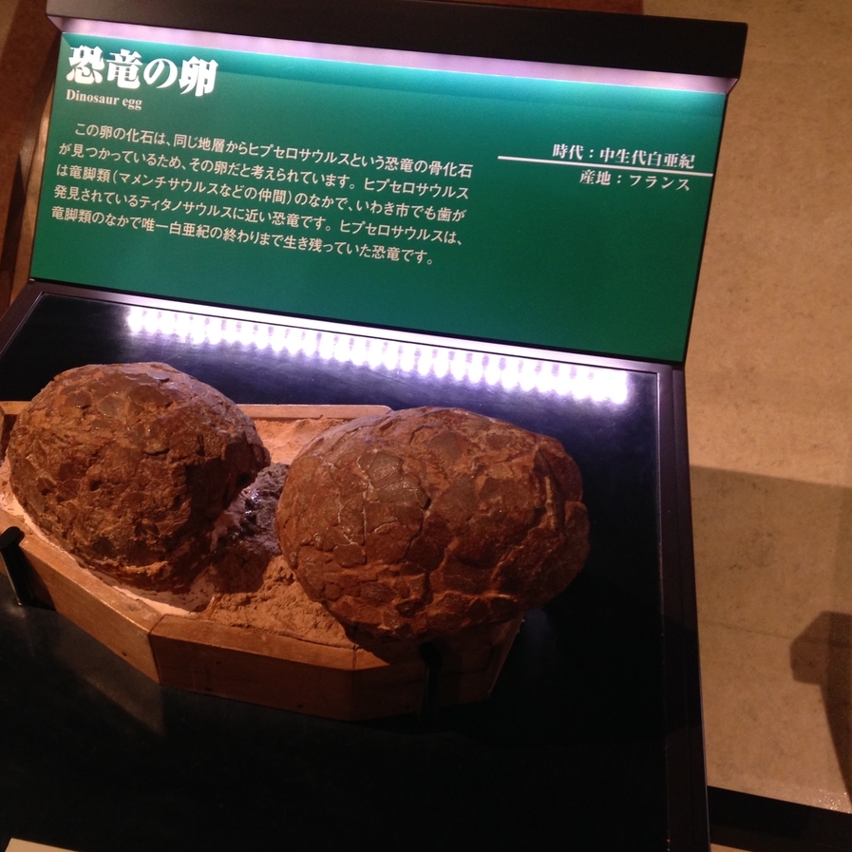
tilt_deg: -44.9
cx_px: 320
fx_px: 1086
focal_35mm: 39
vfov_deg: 42.8
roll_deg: -1.1
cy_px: 426
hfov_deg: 42.5
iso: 125
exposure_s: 1/20
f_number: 2.4
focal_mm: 4.12
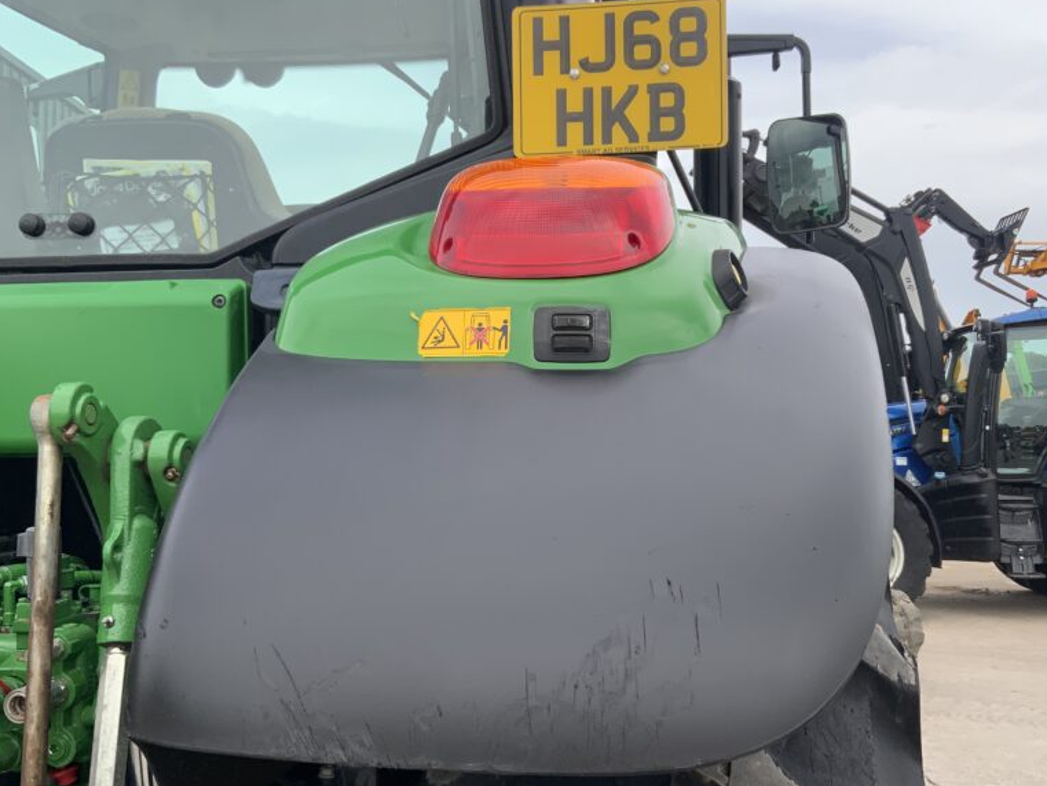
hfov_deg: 47.8
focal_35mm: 39
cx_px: 560
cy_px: 403
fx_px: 1180
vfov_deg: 36.8
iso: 16
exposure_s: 1/829
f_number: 1.8
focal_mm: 3
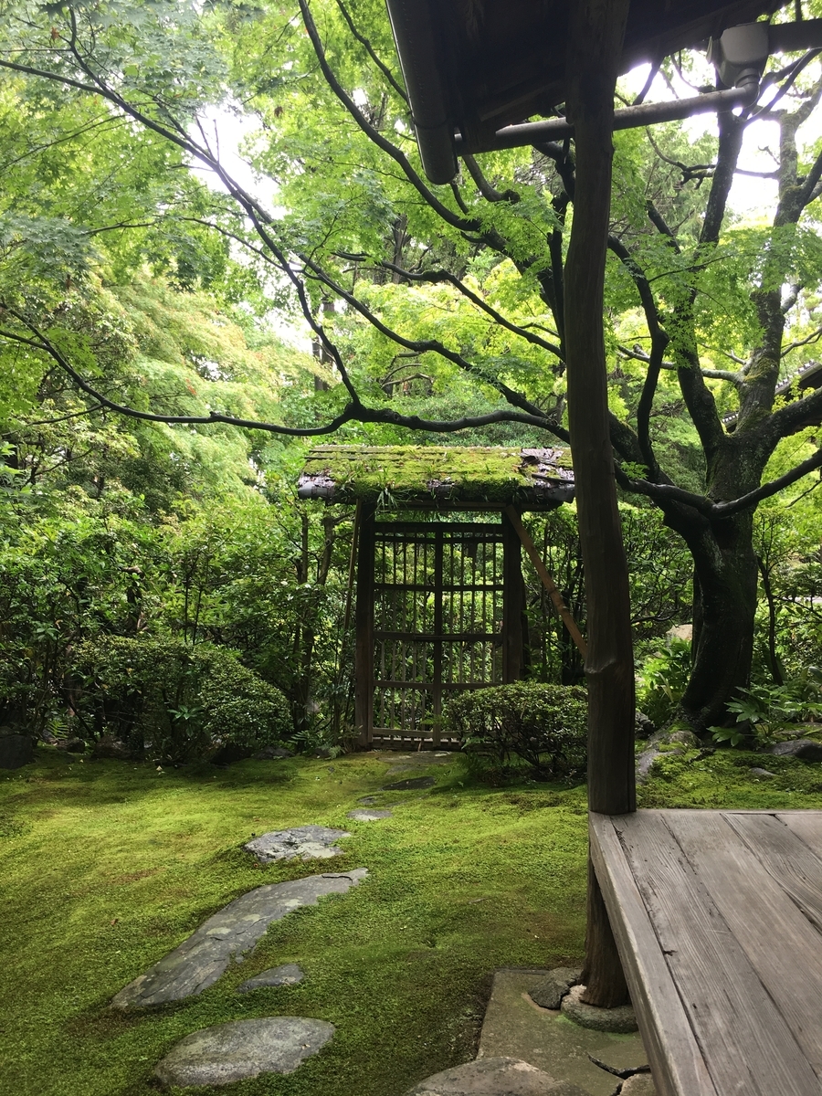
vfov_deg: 61.7
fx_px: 918
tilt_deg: +1.2
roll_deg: -0.4
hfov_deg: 48.2
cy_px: 548
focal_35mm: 29
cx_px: 411
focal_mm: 4.15
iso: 25
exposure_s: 1/60
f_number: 2.2
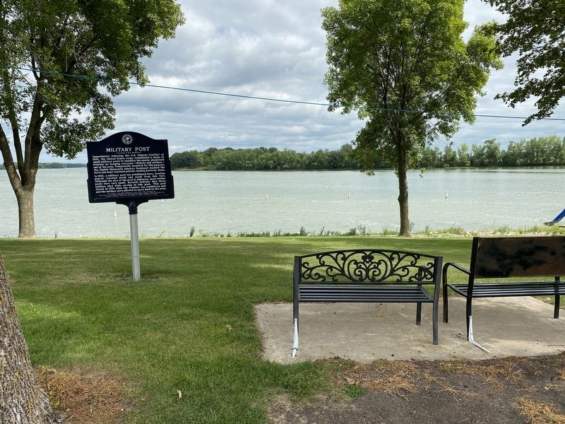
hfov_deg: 67.3
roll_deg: +1.4
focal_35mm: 26
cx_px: 282
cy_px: 212
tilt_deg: -6.0
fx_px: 424
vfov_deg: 53.1
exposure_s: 1/2755
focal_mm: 4.25
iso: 32
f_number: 1.8
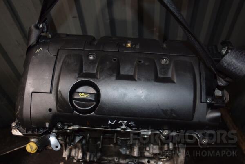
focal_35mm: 33
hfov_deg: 57.2
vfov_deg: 40.0
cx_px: 122
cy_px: 82
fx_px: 225
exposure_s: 1/60
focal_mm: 22
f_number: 5
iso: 800
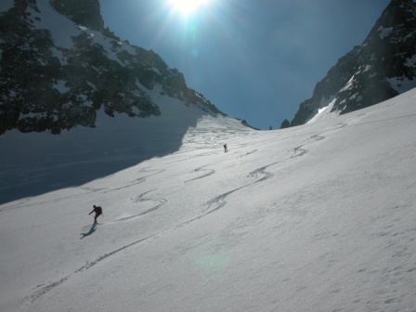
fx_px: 421
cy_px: 156
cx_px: 208
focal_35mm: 35
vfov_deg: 40.7
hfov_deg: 52.6
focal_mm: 8.9
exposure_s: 1/1805
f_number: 6.3
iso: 100
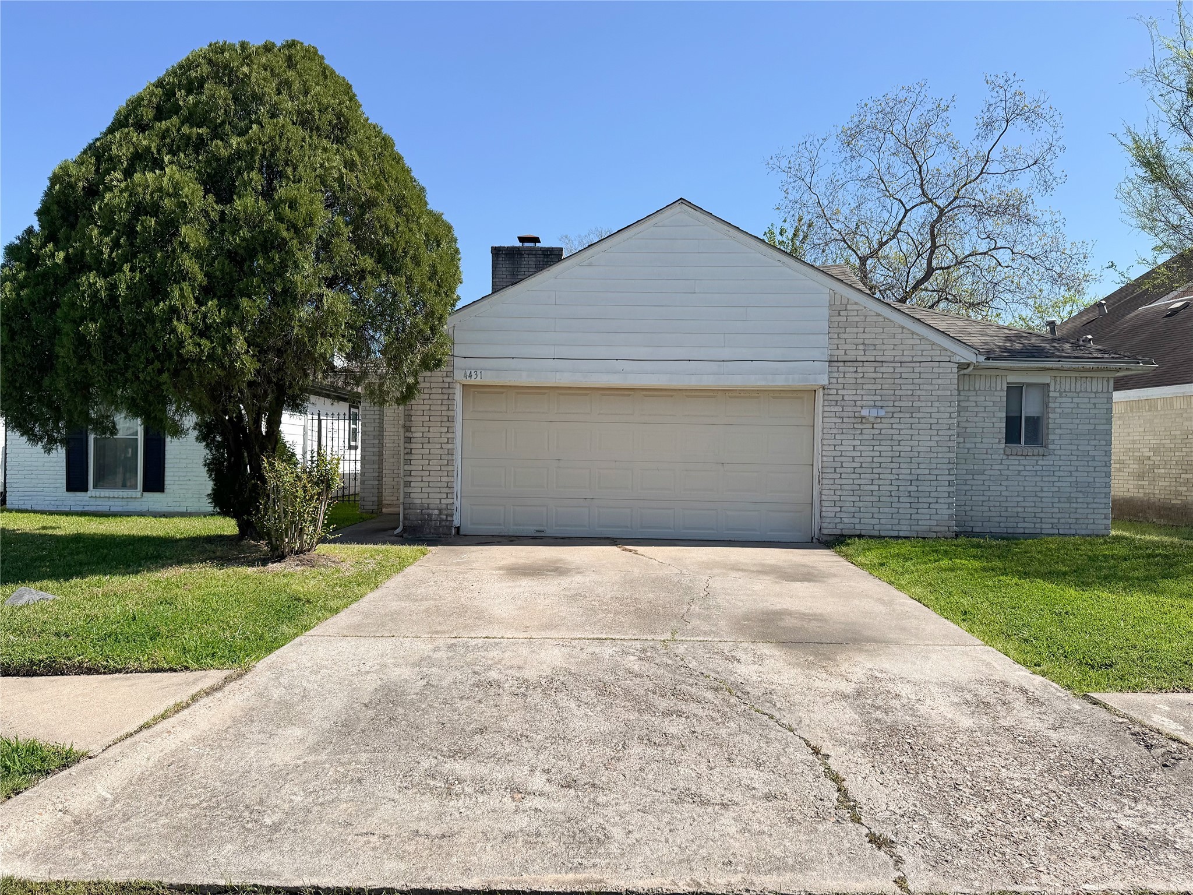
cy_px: 448
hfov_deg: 71.6
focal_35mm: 24
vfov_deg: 56.8
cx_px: 596
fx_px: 827
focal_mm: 6.76
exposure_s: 1/4608
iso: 80
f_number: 1.78
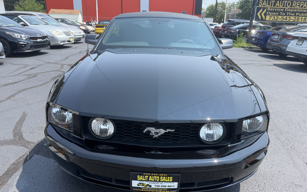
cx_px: 151
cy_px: 103
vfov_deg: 47.6
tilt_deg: -18.4
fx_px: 218
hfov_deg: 70.4
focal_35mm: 26
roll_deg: -1.7
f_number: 1.78
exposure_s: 1/1812
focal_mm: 6.76
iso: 80
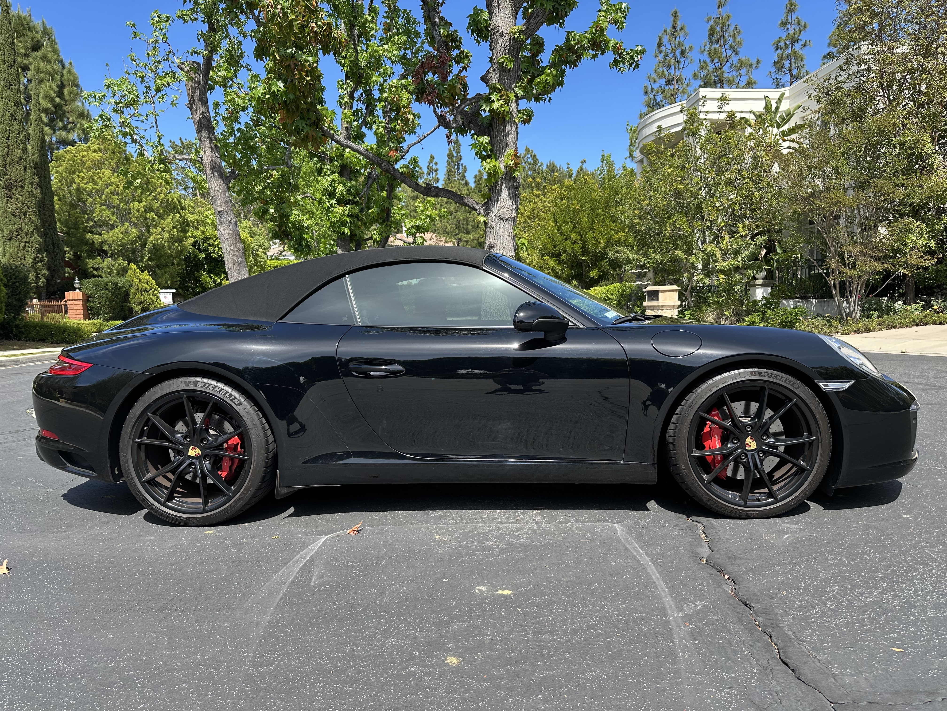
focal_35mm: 24
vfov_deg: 56.8
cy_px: 356
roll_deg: +0.9
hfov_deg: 71.6
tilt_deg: -4.7
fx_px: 657
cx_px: 474
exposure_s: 1/1473
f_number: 1.78
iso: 80
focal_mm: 6.86
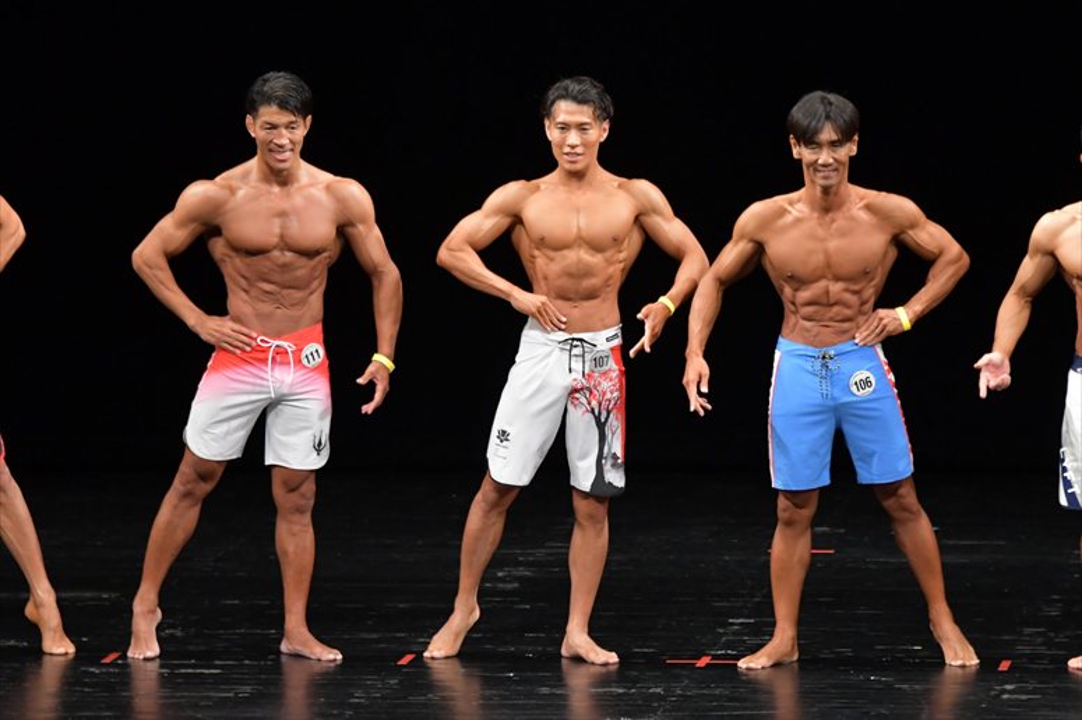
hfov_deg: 7.6
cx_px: 541
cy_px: 360
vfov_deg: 5.1
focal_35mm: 270
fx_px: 8111
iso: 3200
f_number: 5.6
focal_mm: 180
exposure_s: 1/400
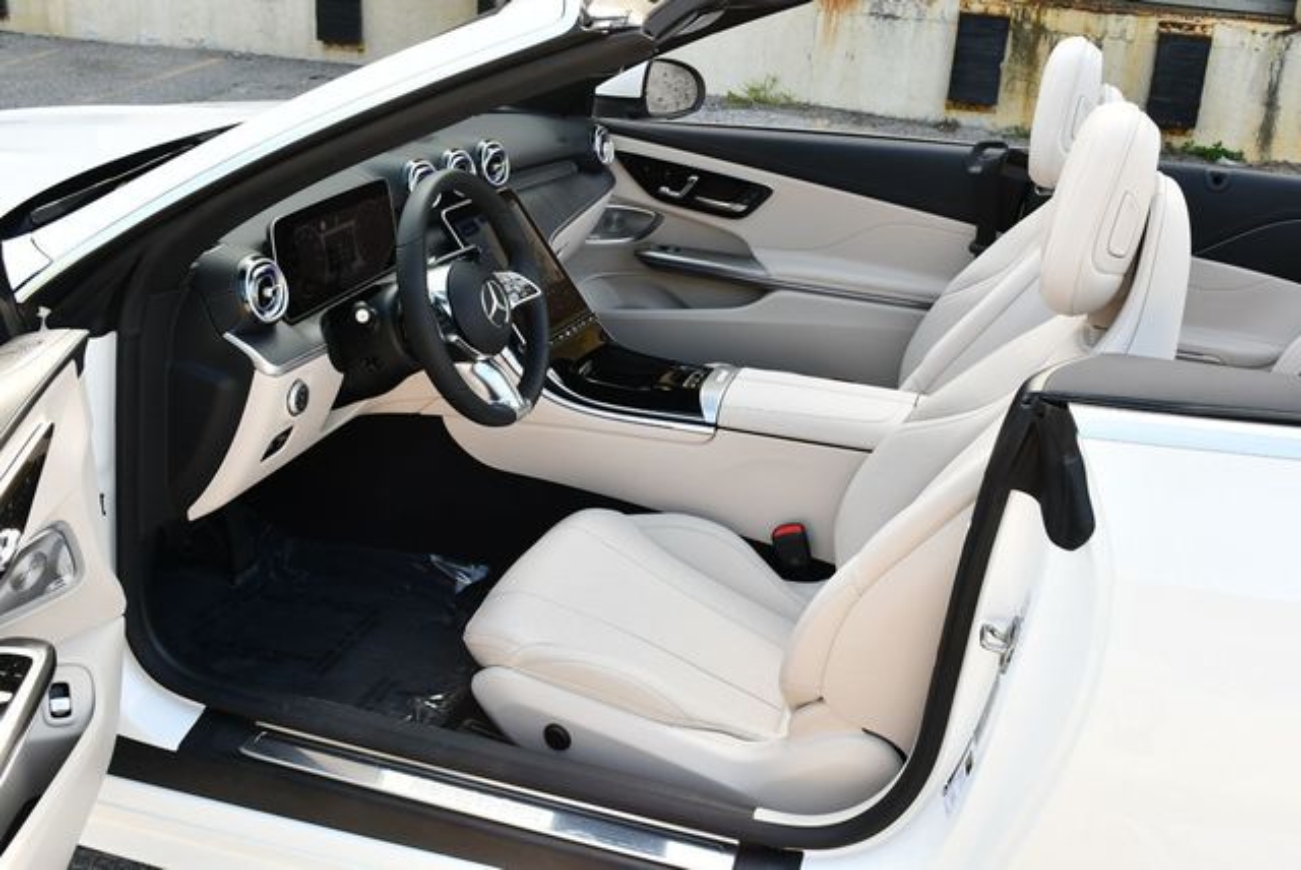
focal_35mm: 36
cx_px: 650
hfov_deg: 53.1
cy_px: 435
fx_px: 1302
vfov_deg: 36.9
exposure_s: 1/250
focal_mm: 18
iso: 360
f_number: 5.6
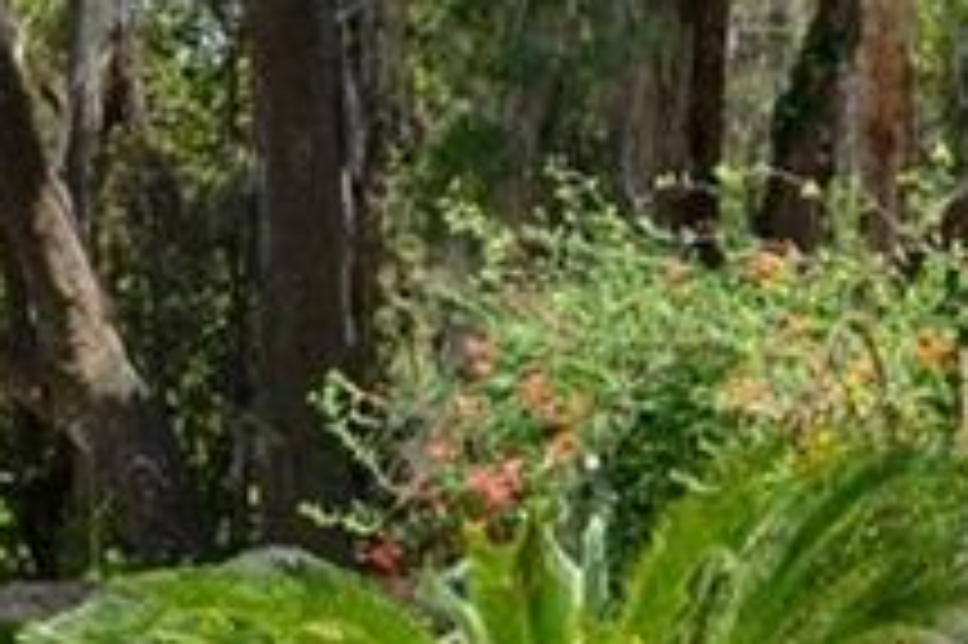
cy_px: 766
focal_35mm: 149
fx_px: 4003
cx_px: 198
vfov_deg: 9.1
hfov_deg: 13.7
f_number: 9
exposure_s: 1/50
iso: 320
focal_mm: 20
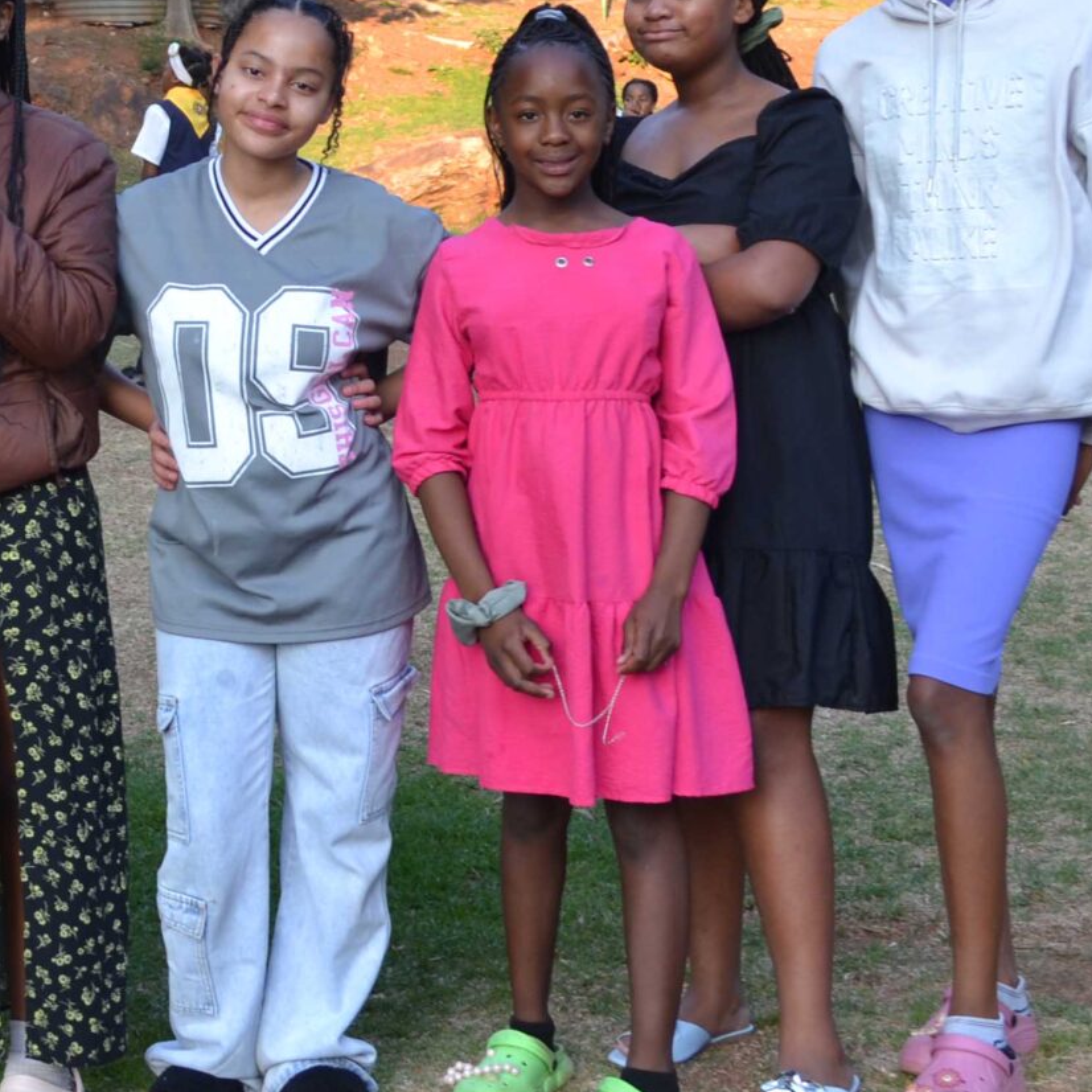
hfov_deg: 21.3
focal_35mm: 79
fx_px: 2820
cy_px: 171
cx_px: 41
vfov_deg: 21.6
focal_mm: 20
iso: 200
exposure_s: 1/125
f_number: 5.6
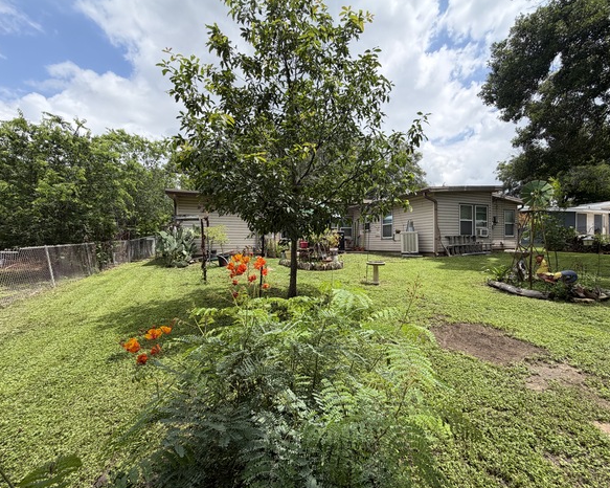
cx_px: 331
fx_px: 271
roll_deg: +0.1
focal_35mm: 15
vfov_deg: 84.0
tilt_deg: -1.8
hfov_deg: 96.6
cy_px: 248
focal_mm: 2.22
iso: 25
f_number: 2.2
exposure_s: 1/853
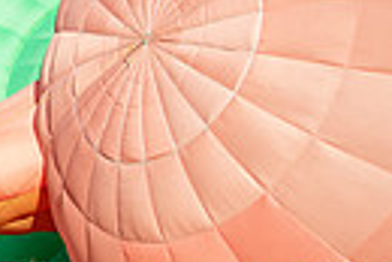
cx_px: -470
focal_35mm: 125
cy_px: 164
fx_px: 1363
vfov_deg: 11.0
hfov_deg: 13.3
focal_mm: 28
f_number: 4
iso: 400
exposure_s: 1/1600
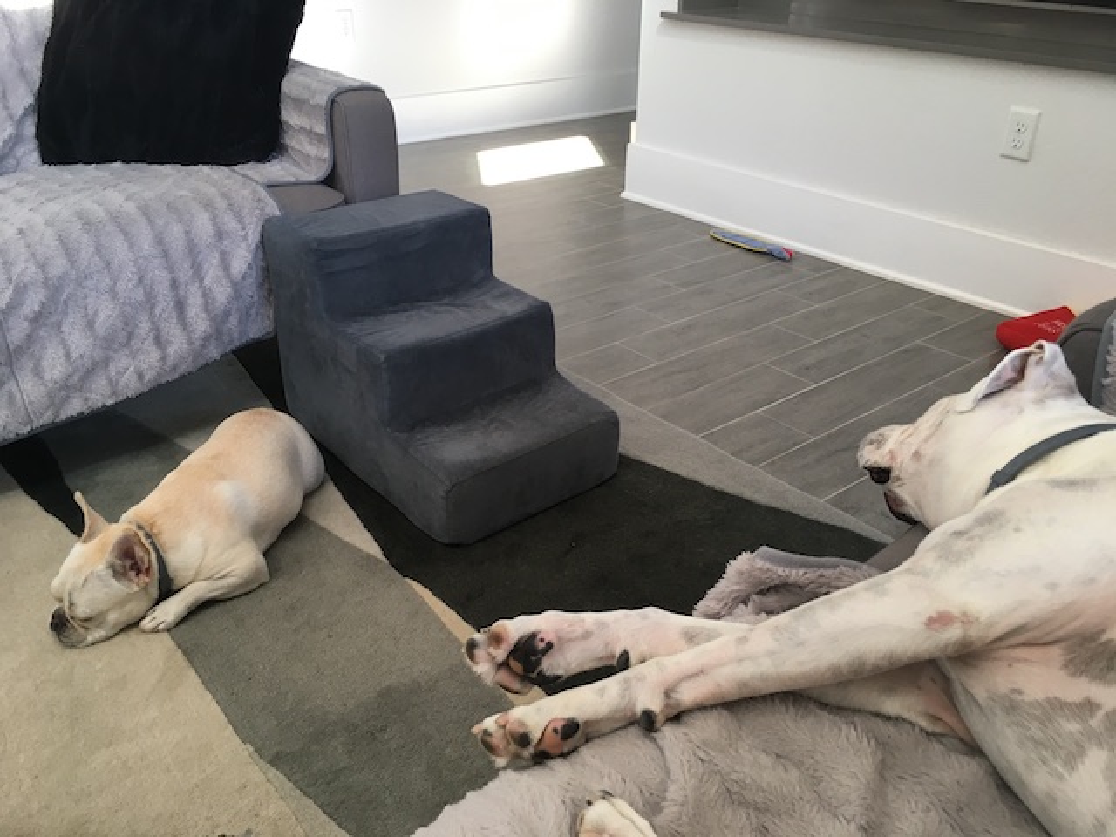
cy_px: 418
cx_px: 558
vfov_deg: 48.2
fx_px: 935
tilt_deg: -28.9
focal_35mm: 29
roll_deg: -1.2
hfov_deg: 61.7
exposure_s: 1/30
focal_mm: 4.15
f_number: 2.2
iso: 32
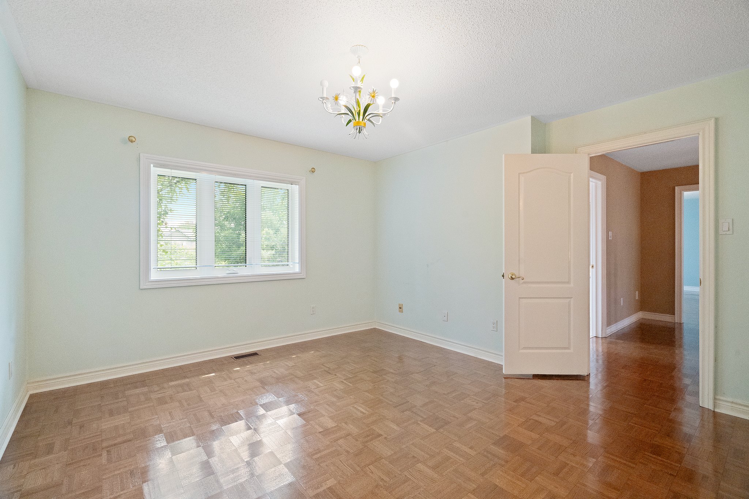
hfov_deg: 96.7
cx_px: 374
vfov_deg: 73.7
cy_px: 250
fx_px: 333
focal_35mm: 16
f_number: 9
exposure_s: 1/30
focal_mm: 16
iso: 10000
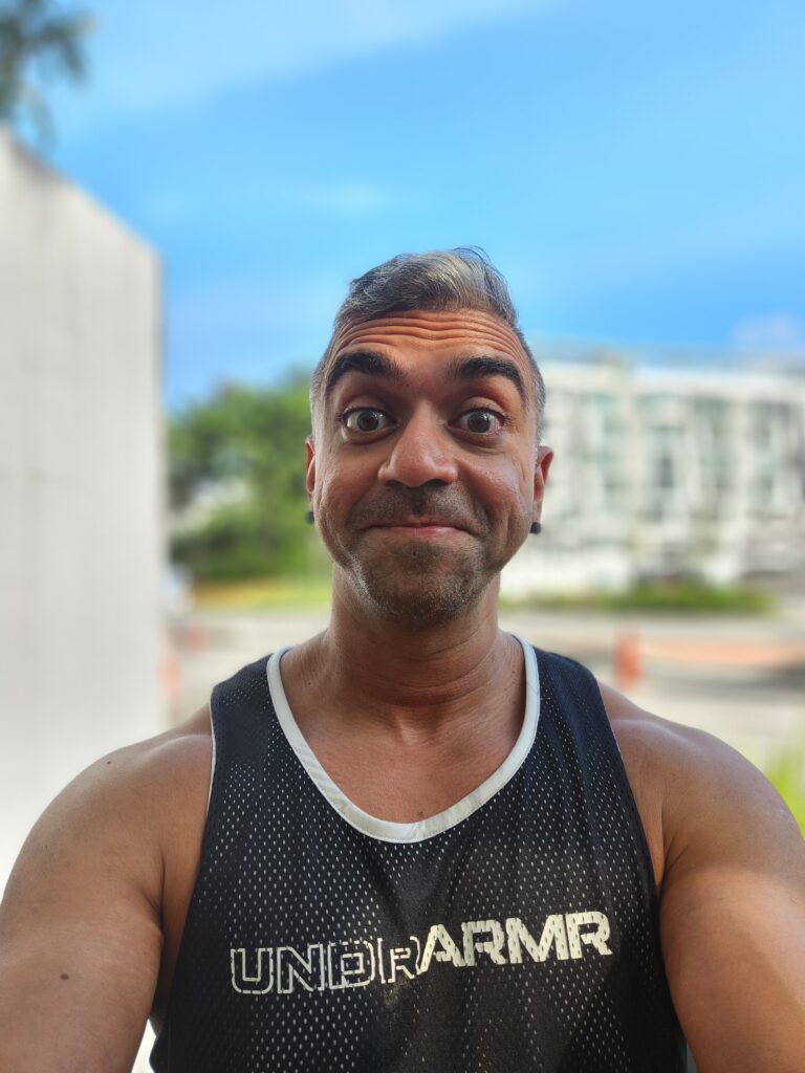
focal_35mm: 23
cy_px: 536
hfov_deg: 58.9
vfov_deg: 73.9
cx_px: 402
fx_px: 713
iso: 20
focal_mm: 5.4
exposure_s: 1/324
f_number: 1.8
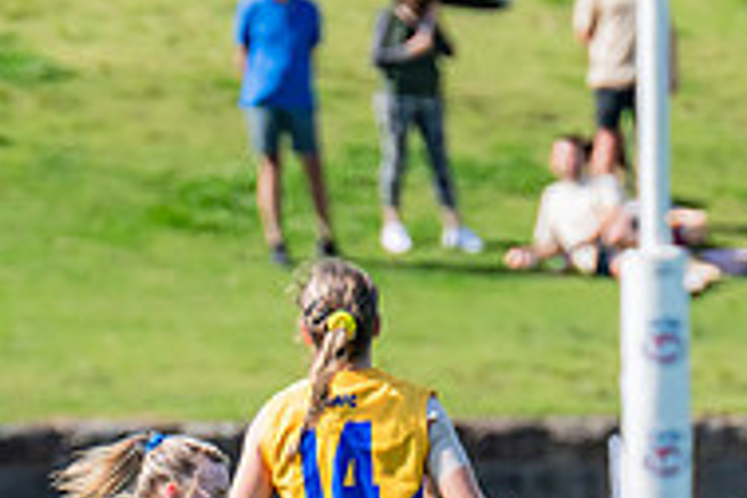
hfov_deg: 1.5
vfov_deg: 1.0
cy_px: 498
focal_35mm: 1408
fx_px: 29214
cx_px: -102
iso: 800
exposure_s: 1/1600
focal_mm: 420
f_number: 7.1
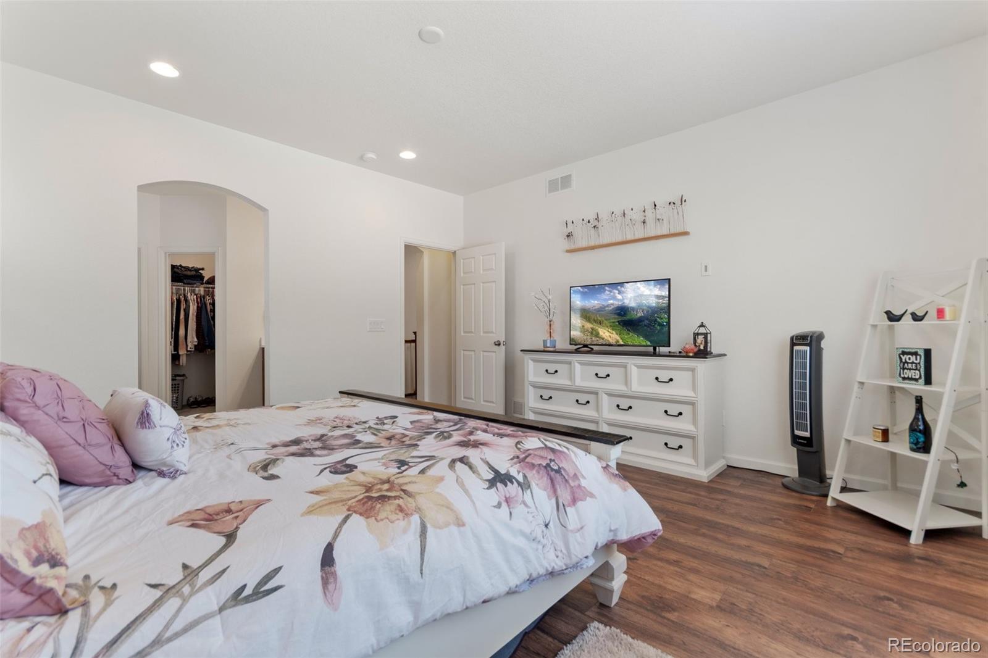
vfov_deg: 77.3
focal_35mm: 15
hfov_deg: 100.4
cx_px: 494
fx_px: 412
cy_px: 329
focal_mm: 10
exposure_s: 1/4
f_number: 8
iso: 250
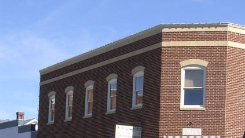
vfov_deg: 12.5
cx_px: 220
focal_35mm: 96
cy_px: 117
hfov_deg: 21.7
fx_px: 624
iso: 100
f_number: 6.2
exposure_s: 1/228
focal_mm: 7.5
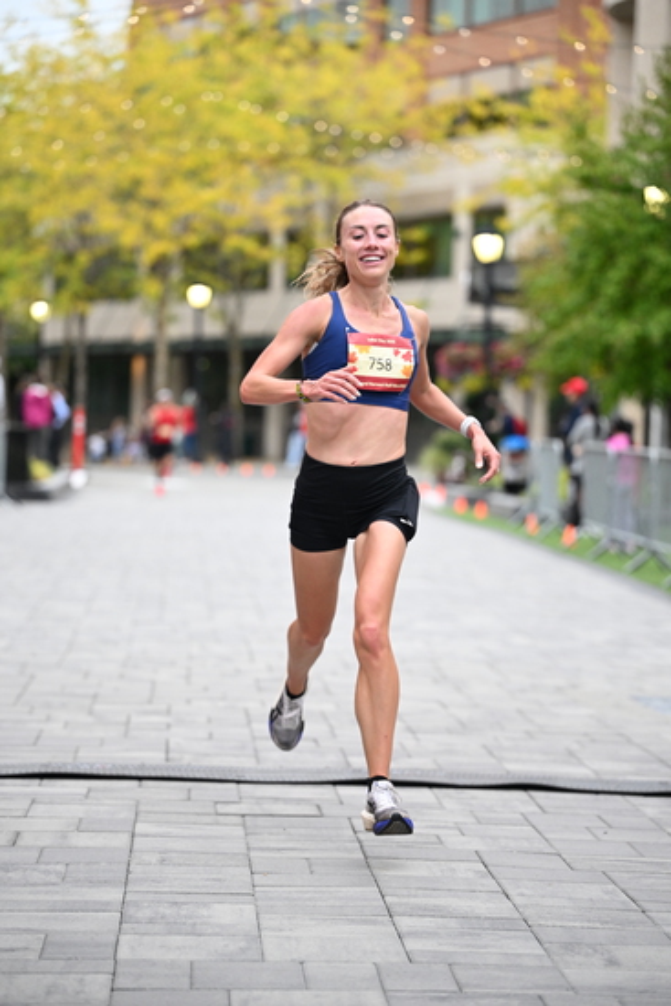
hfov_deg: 11.9
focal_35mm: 115
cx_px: 336
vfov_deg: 17.8
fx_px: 3213
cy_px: 503
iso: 1600
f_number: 2.8
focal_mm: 115
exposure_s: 1/1000
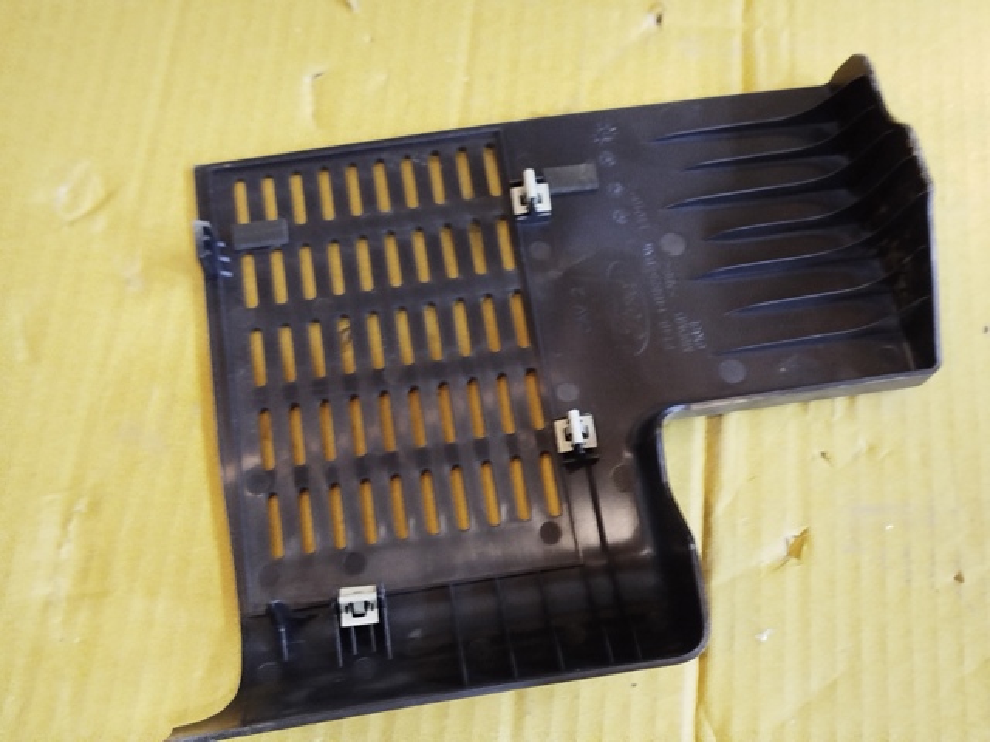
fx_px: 1373
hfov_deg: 39.7
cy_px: 371
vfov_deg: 30.3
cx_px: 495
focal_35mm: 48
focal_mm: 5.31
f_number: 1.7
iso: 320
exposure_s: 1/25
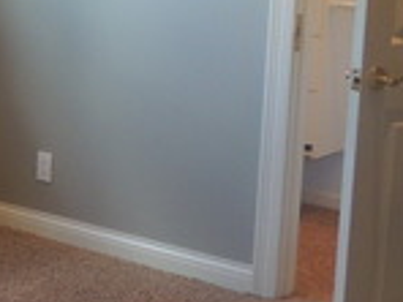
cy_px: 73
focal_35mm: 104
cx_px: -161
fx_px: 1211
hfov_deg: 17.4
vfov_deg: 14.2
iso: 250
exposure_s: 1/30
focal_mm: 4.3
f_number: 3
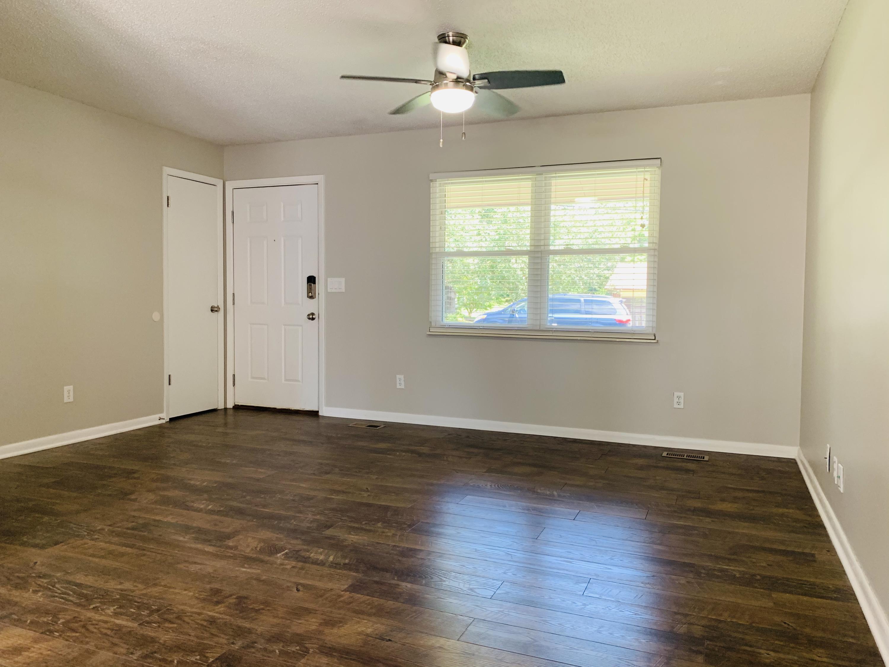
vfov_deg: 53.1
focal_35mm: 26
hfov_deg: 67.3
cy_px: 334
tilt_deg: -2.6
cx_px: 444
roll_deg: -0.1
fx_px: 668
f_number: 1.8
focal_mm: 4.25
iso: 80
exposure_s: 1/60
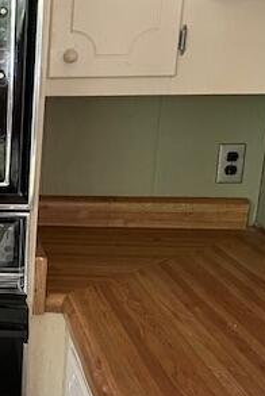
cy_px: 237
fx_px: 650
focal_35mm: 59
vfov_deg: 33.8
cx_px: -131
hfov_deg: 20.0
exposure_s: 1/60
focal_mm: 5.7
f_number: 1.5
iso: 400
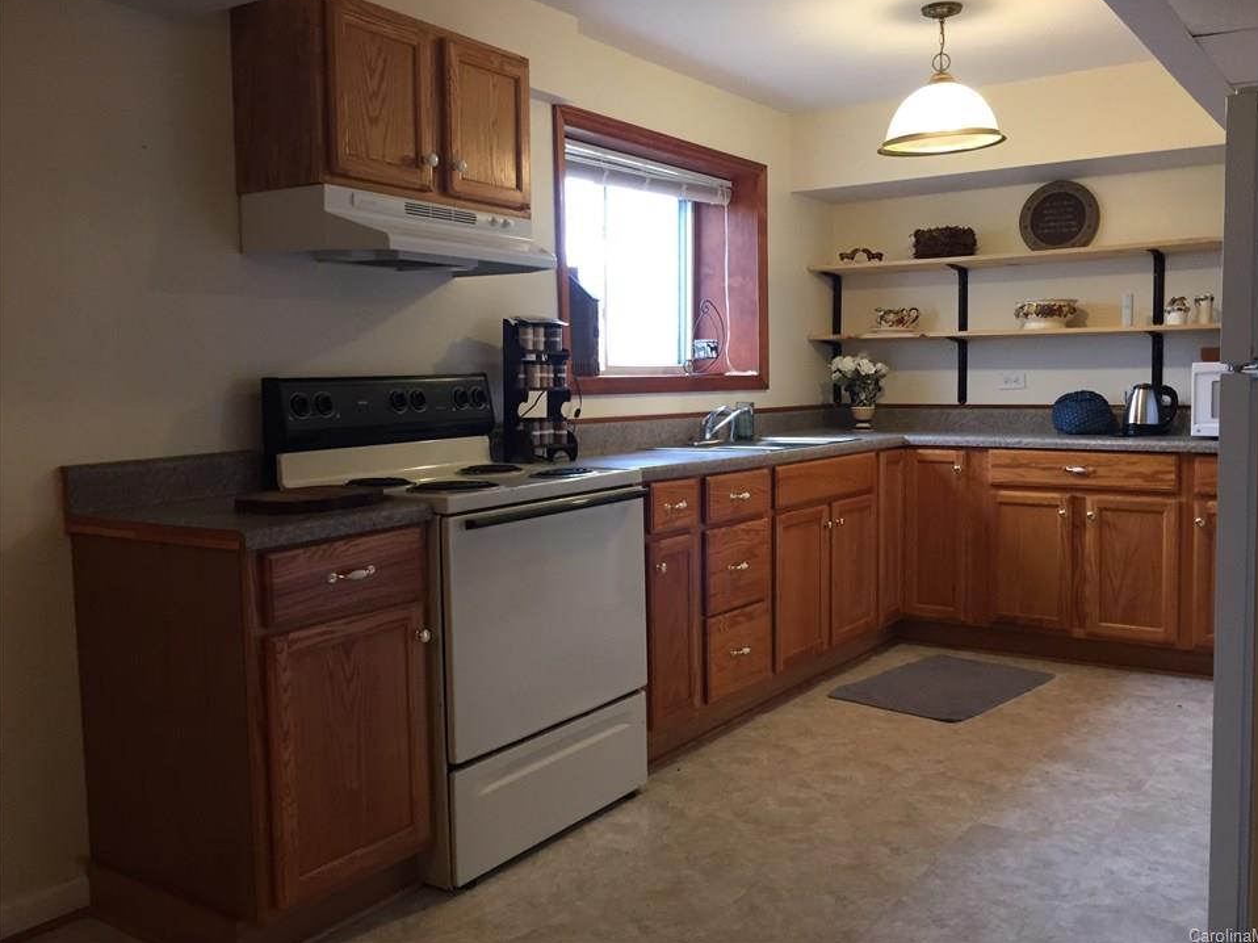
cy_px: 444
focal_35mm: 31
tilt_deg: -3.8
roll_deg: +0.8
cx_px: 667
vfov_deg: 45.4
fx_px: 1126
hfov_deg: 58.3
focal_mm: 4.15
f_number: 2.2
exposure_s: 1/30
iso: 100
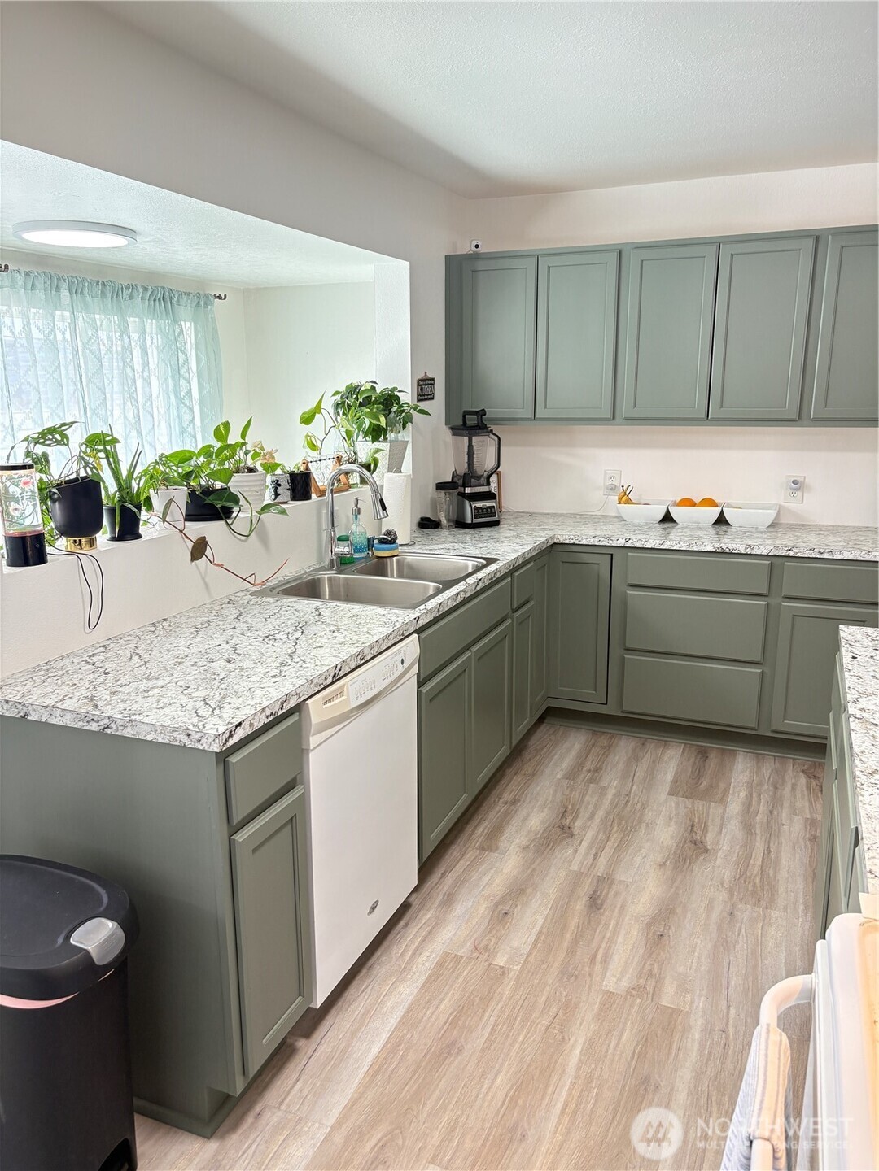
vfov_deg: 67.3
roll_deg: +0.8
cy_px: 586
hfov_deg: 53.1
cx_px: 440
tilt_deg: -12.7
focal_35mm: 26
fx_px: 880
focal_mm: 5.96
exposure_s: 1/60
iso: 125
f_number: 1.6
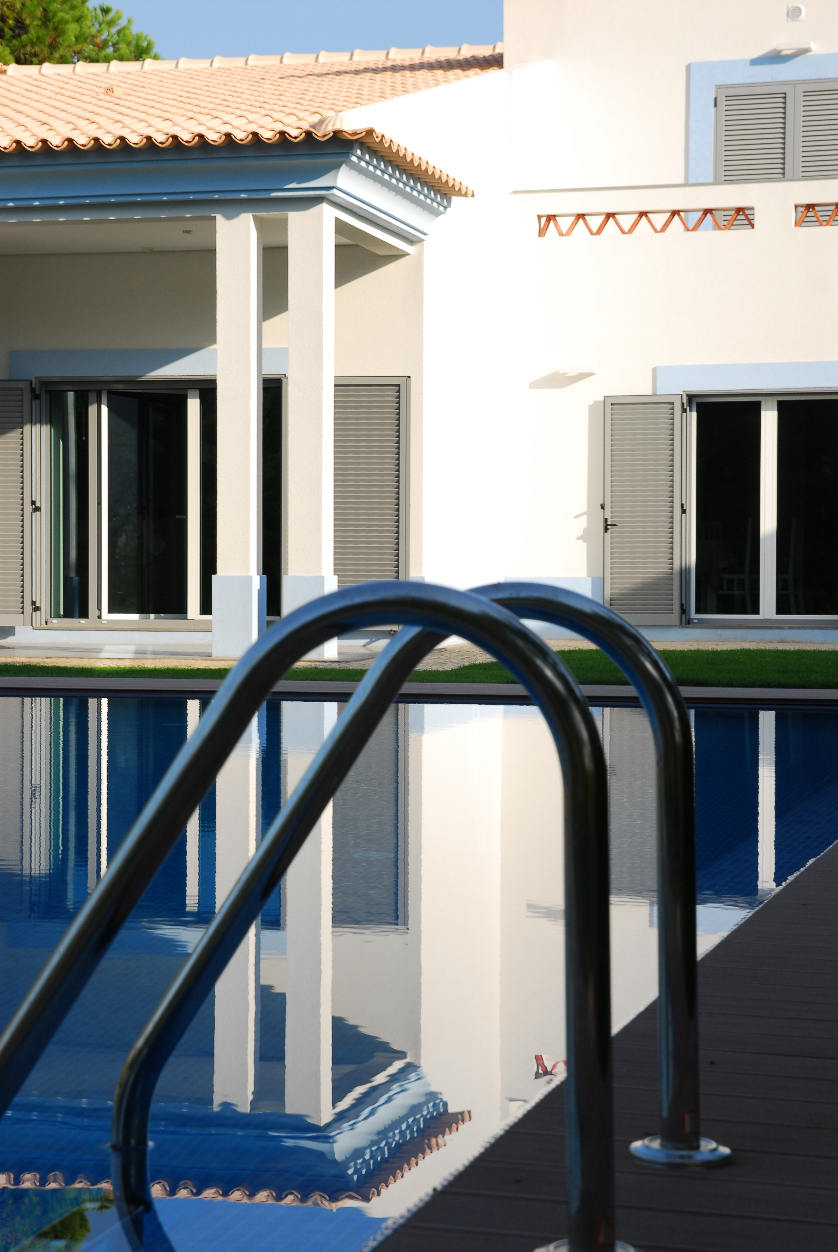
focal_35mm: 75
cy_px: 626
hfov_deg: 18.2
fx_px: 2611
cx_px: 419
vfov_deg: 27.0
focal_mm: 50
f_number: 9
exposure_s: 1/125
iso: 100
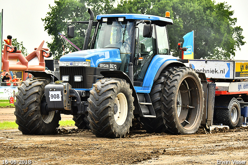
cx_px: 124
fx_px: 1157
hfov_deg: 12.2
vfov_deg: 8.2
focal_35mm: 168
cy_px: 82
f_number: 9
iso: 500
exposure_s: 1/500
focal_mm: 112
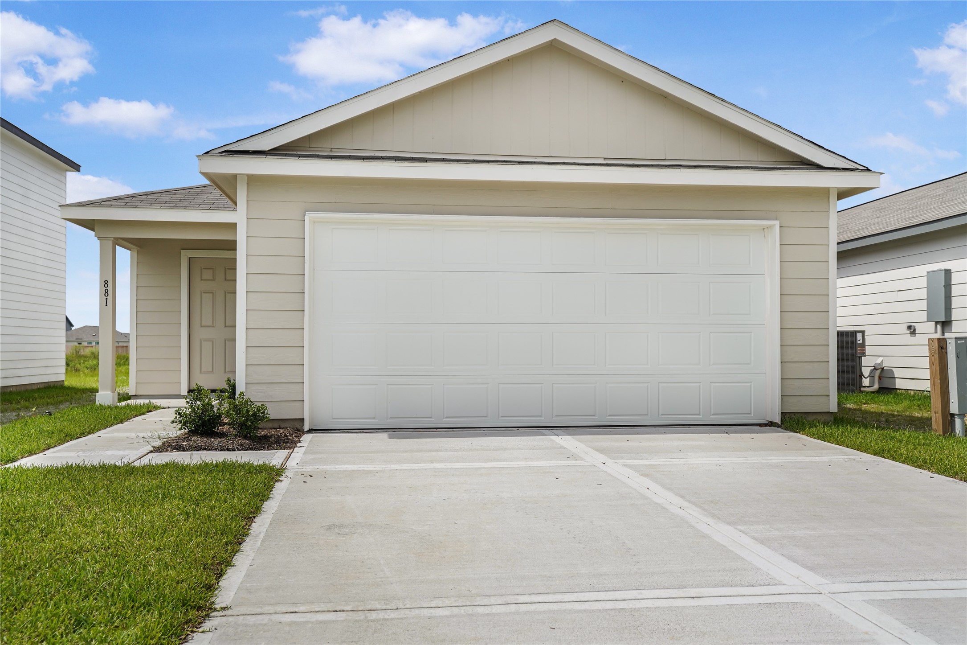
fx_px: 779
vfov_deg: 45.0
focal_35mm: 29
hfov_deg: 63.7
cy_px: 322
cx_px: 484
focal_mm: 29
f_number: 4
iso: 400
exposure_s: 1/6400
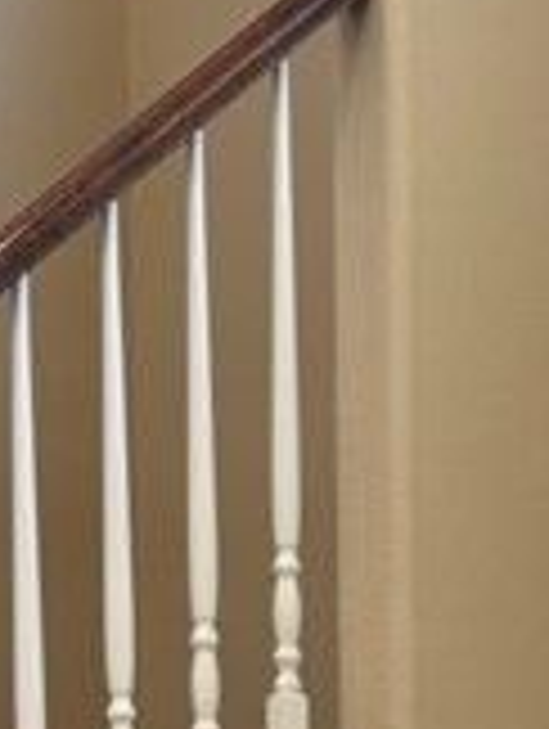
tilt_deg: -7.2
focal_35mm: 164
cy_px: 1444
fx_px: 3459
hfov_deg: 9.1
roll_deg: +0.3
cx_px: 189
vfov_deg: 11.0
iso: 160
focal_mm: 5.96
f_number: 1.6
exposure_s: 1/60
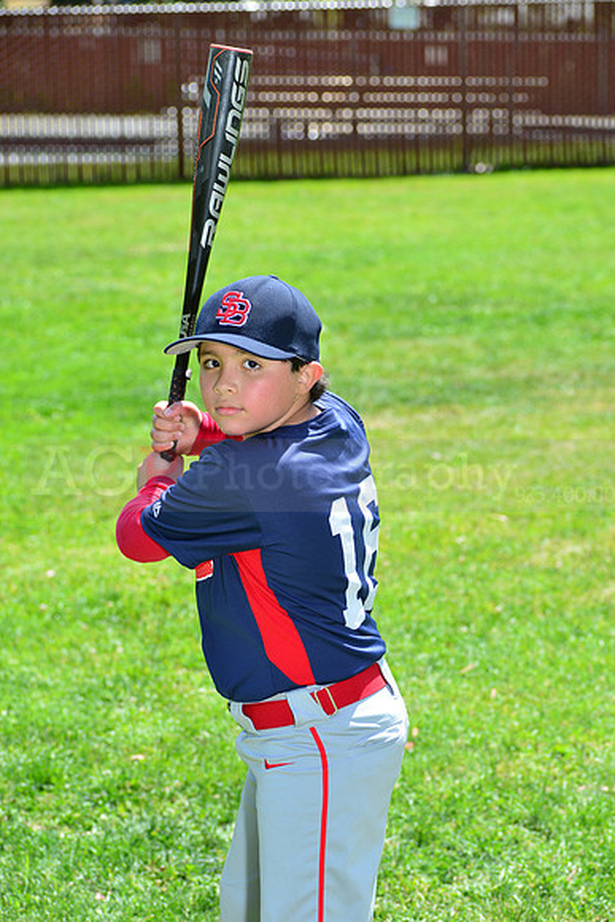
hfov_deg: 11.8
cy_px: 461
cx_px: 308
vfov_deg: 17.6
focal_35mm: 116
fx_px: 2970
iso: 200
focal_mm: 116
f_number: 8
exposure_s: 1/200
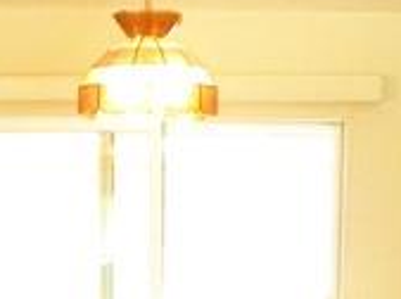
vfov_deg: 8.7
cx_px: 31
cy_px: 664
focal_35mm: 158
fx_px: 1826
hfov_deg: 12.4
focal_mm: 4.6
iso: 400
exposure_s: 1/41
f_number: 2.8
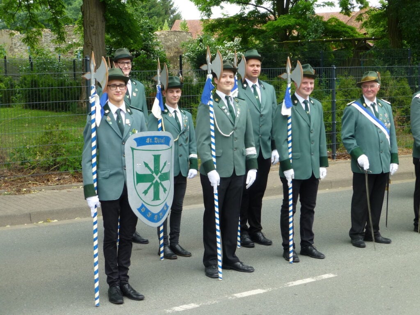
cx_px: 210
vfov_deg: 22.6
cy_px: 158
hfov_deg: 29.8
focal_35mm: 65
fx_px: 789
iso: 100
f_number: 4.8
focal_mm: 11
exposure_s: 1/100
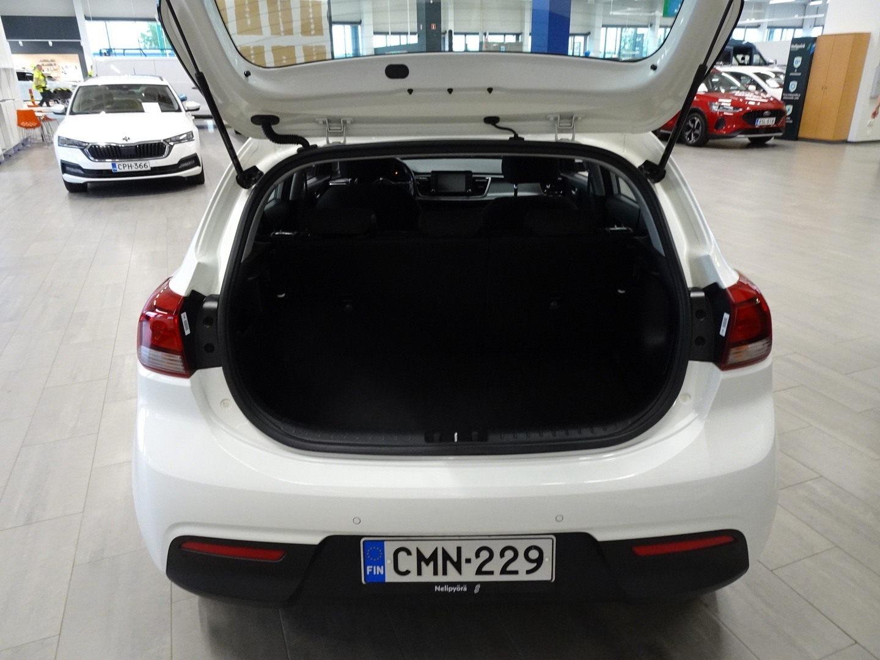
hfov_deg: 71.6
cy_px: 330
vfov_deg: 56.8
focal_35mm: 24
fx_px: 610
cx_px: 440
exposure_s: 1/30
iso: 400
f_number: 3.5
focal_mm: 4.25
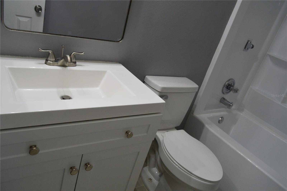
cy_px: 96
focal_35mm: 27
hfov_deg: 67.4
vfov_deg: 47.8
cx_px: 144
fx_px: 215
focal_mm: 18
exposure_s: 1/60
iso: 800
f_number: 5
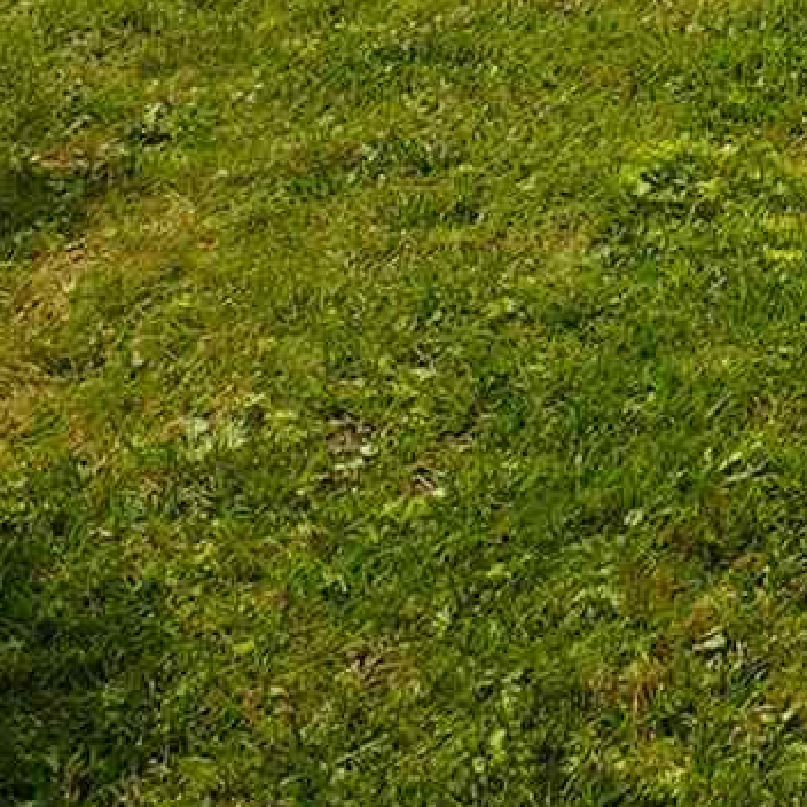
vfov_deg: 12.3
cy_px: -1177
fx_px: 2900
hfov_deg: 12.6
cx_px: 1903
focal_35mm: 110
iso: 80
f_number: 9
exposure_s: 1/125
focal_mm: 14.8
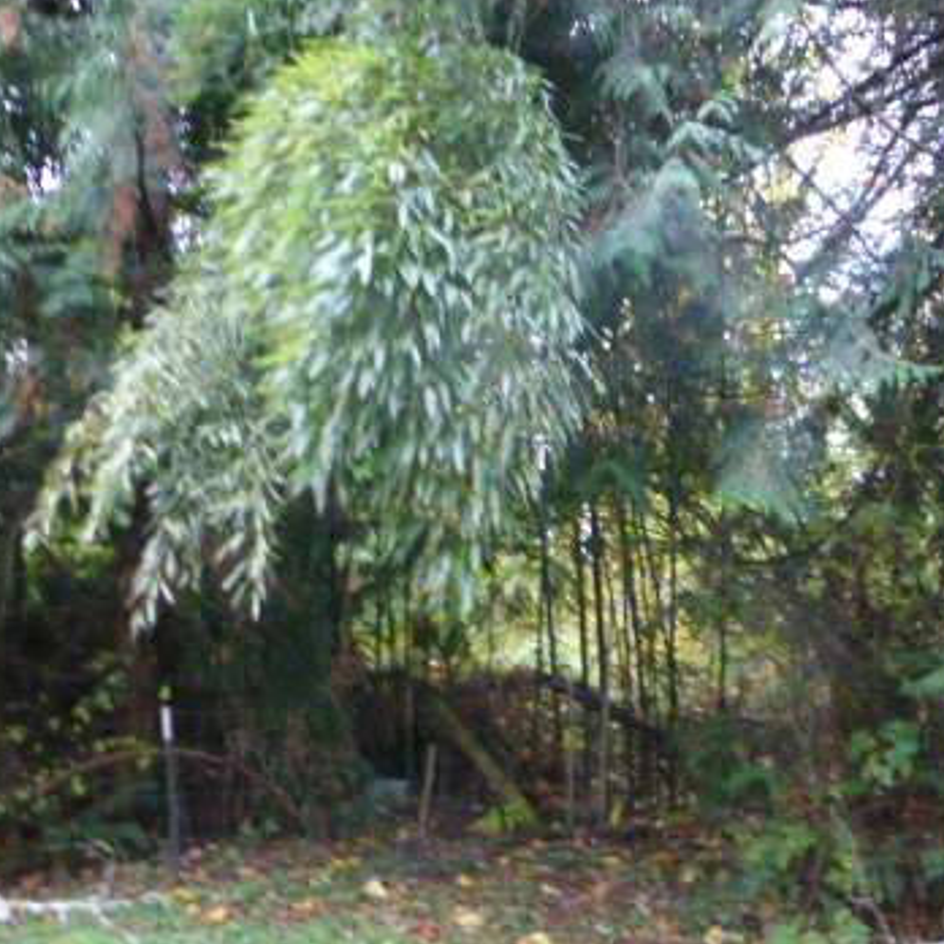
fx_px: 1203
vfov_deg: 42.6
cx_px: 722
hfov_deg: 41.4
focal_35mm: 39
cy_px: 578
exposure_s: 1/100
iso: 1600
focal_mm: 4.3
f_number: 3.3
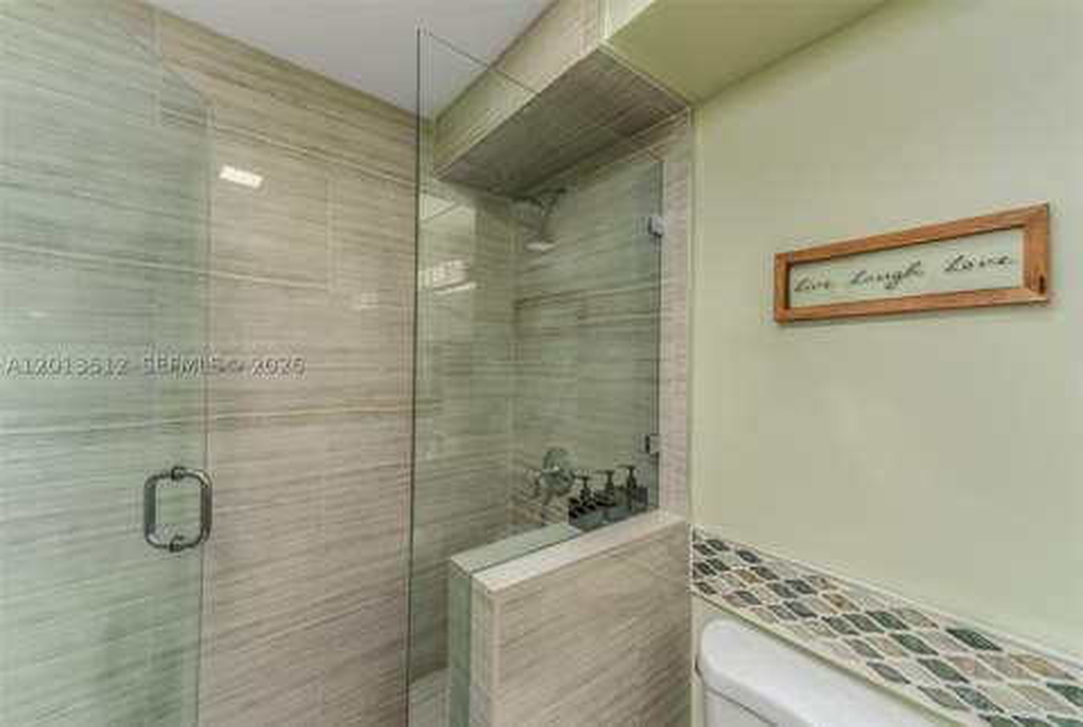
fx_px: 422
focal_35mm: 14
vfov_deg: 81.5
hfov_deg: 104.1
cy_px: 364
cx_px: 542
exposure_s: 1/100
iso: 200
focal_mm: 14
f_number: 8
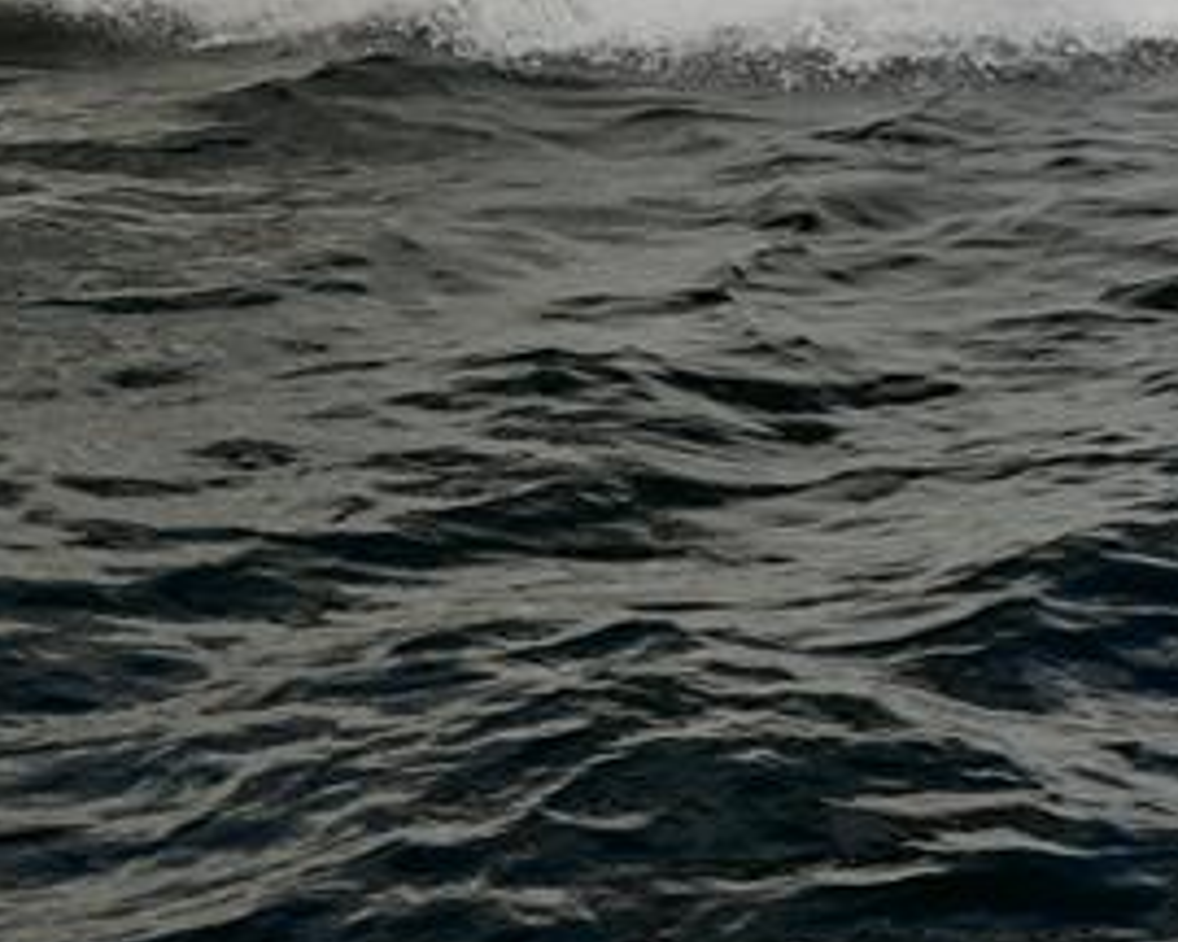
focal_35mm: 188
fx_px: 6554
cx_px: 541
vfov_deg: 8.0
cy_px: -746
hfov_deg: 10.3
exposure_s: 1/1250
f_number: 6.3
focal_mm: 45
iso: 100
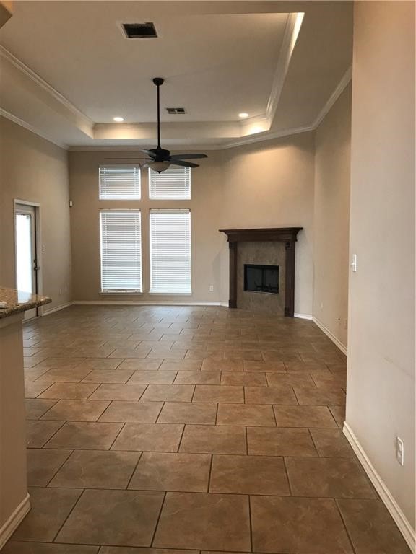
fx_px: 449
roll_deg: +0.7
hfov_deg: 49.7
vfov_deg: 63.4
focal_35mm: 28
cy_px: 277
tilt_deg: -1.7
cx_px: 208
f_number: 1.8
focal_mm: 3.99
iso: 40
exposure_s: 1/20
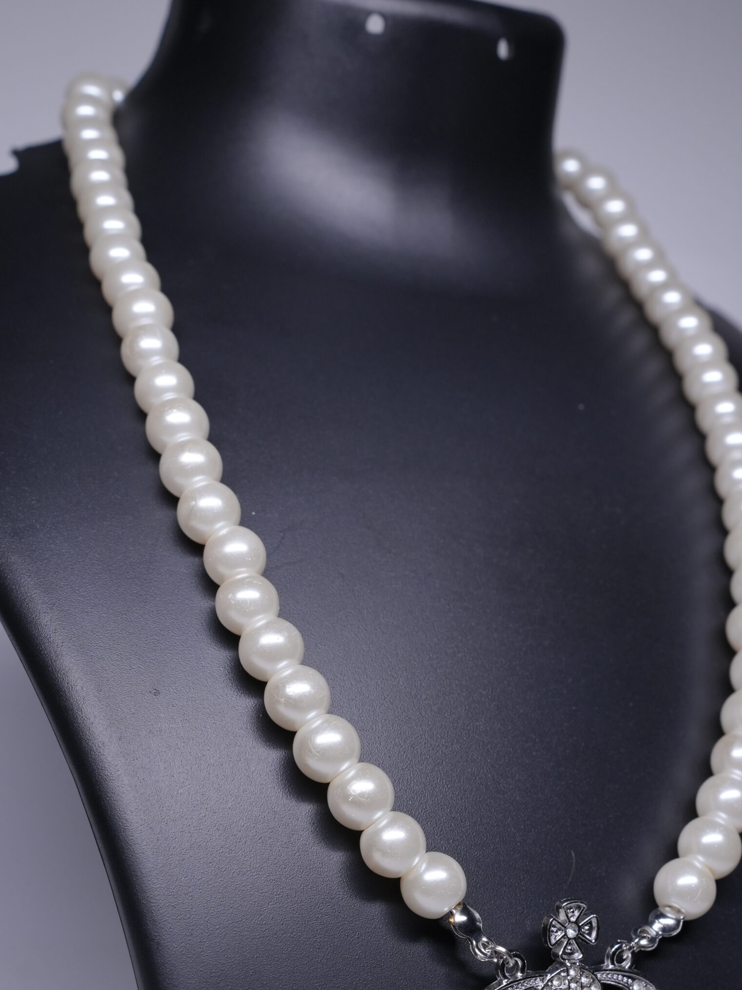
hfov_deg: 23.3
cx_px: 412
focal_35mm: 63
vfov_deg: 30.6
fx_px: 1801
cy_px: 596
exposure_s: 1/160
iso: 800
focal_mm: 35
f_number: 8
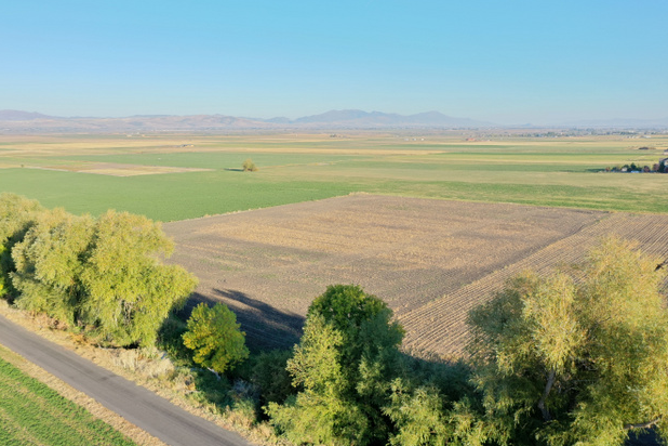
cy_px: 225
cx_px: 333
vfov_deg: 45.0
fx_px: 538
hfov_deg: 63.7
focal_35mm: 29
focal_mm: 10.26
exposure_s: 1/200
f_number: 4.5
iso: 100
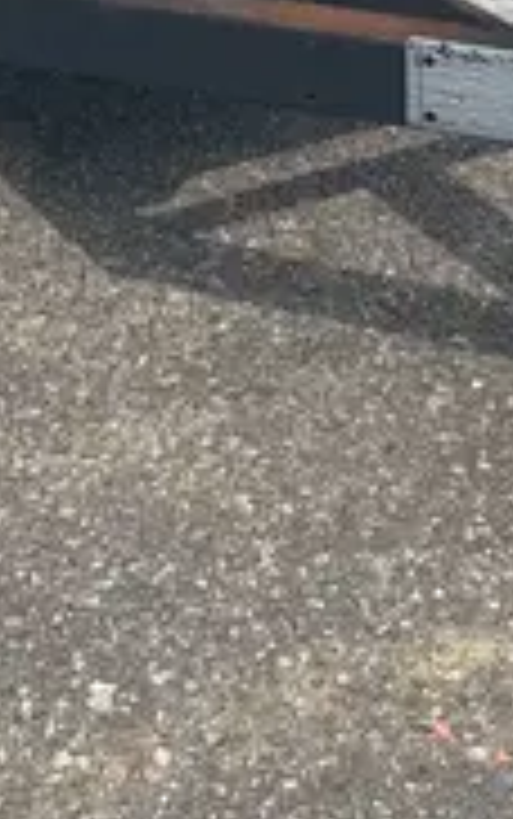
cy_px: -407
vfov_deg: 17.0
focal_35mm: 111
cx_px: 220
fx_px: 2479
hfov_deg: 11.8
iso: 25
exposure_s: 1/3185
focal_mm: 4.25
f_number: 1.8
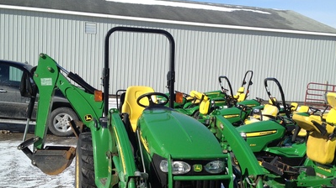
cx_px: 173
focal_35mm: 52
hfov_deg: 39.9
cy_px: 129
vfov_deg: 22.9
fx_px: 463
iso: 50
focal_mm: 4.28
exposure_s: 1/1672
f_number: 2.4
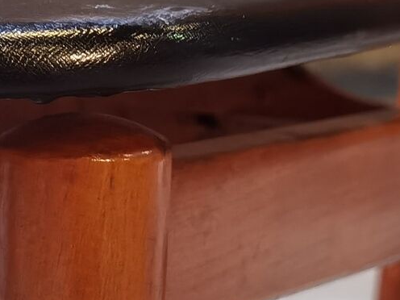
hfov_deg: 15.2
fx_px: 1491
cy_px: 293
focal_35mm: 129
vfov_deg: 11.4
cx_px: 82
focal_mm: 6.71
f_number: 1.9
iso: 400
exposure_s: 1/33.3
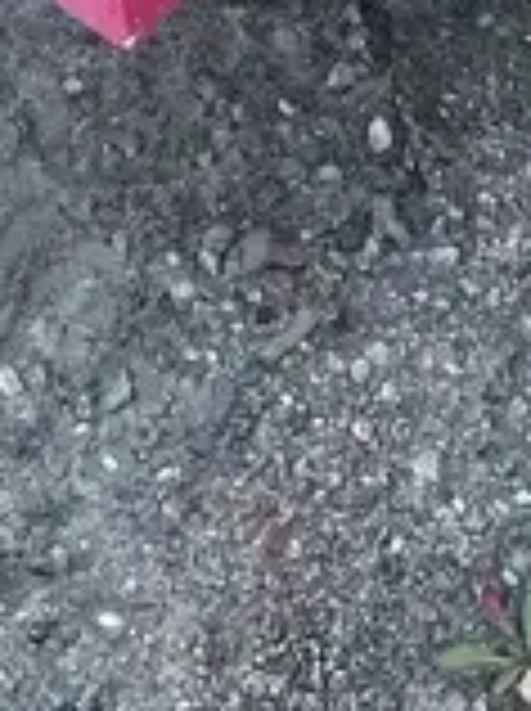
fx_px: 2482
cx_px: 495
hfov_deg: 12.1
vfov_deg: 13.3
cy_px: -853
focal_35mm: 121
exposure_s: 1/121
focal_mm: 4.2
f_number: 1.6
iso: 40
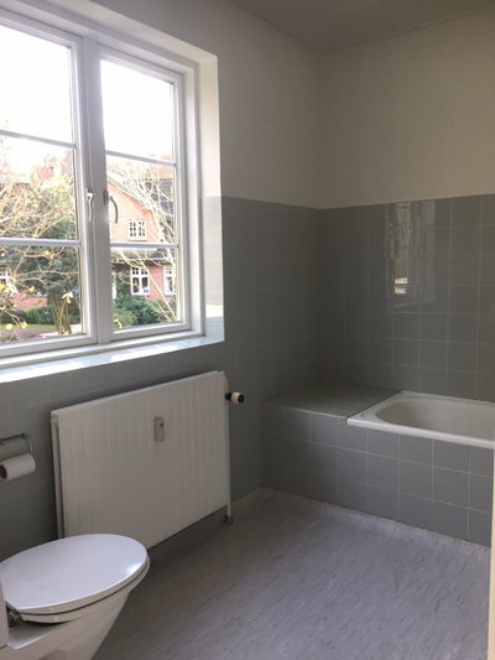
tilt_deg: -5.3
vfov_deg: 61.6
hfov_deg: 48.2
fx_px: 553
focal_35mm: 29
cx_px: 248
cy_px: 330
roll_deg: +1.7
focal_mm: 4.15
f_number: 2.2
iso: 50
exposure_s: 1/33
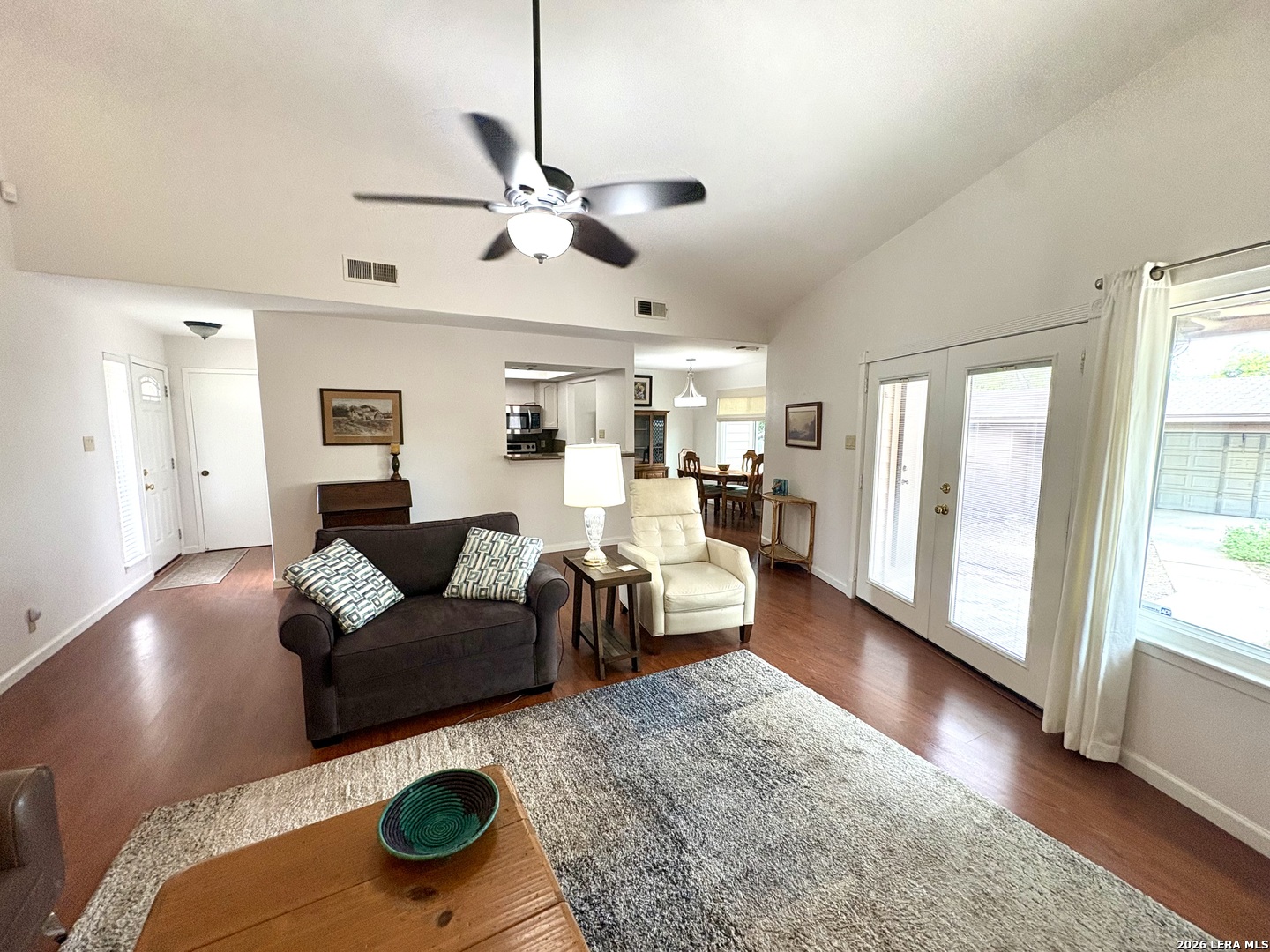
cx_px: 635
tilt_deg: -5.7
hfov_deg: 102.1
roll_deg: +0.8
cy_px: 476
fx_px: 514
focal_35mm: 14
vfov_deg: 85.7
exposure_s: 1/60
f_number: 2.2
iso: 250
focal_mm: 2.22
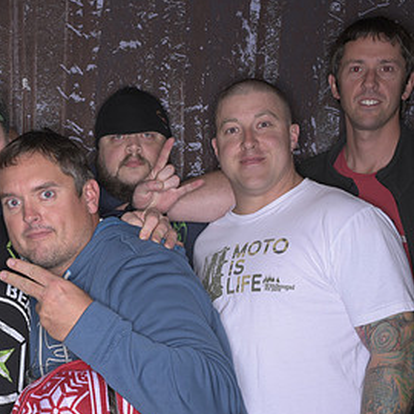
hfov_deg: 25.8
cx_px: 25
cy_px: 292
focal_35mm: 64
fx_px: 866
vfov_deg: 26.7
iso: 64
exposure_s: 1/250
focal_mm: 35
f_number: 11
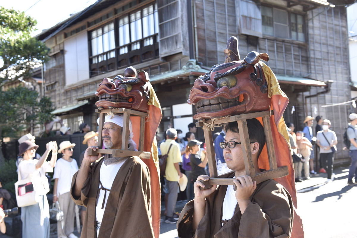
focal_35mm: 44
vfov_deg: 30.5
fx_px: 436
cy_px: 119
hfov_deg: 44.5
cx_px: 178
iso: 160
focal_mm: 44
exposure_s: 1/100
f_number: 5
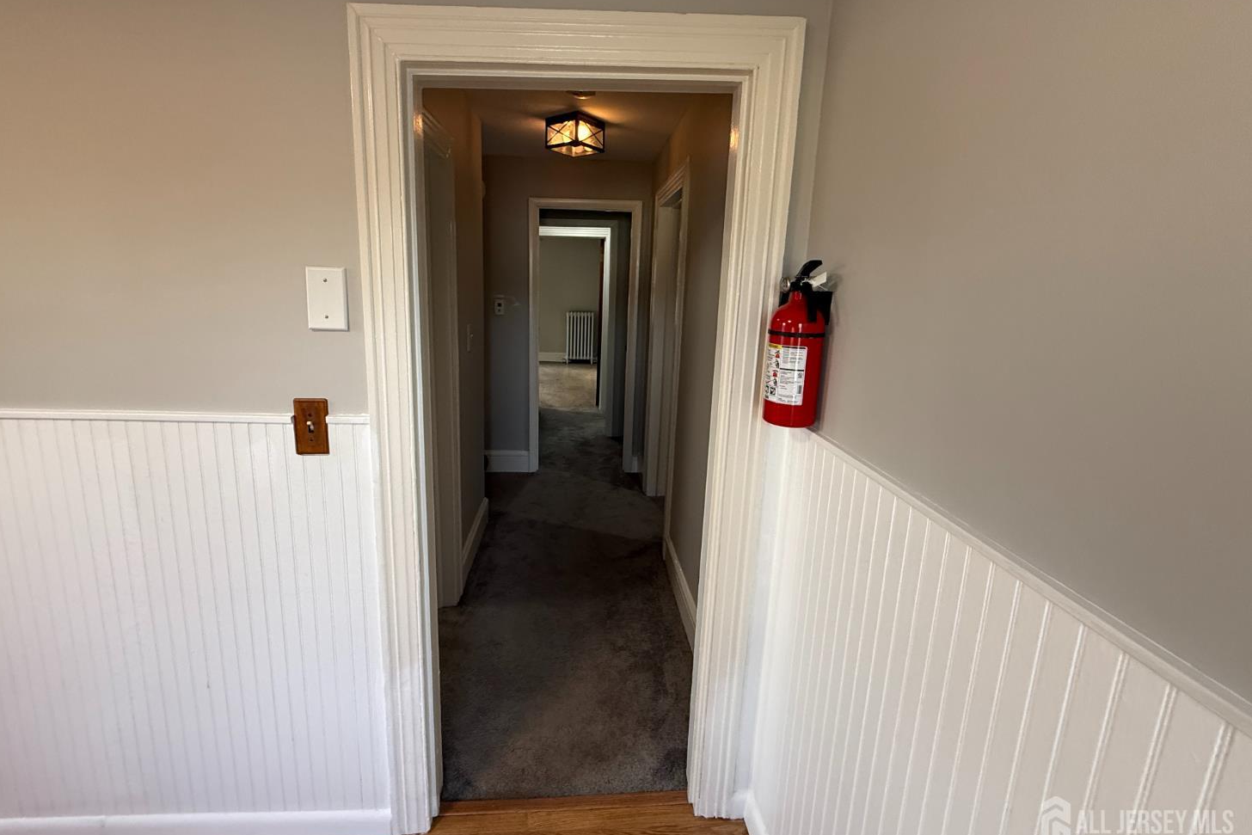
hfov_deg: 100.4
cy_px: 375
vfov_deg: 77.1
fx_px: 522
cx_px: 609
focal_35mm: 15
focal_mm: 2.22
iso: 320
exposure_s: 1/120
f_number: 2.2
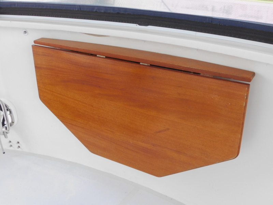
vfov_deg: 36.0
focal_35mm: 40
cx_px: 136
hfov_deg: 46.8
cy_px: 102
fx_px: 315
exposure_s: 1/30
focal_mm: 7.1
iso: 280
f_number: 3.6
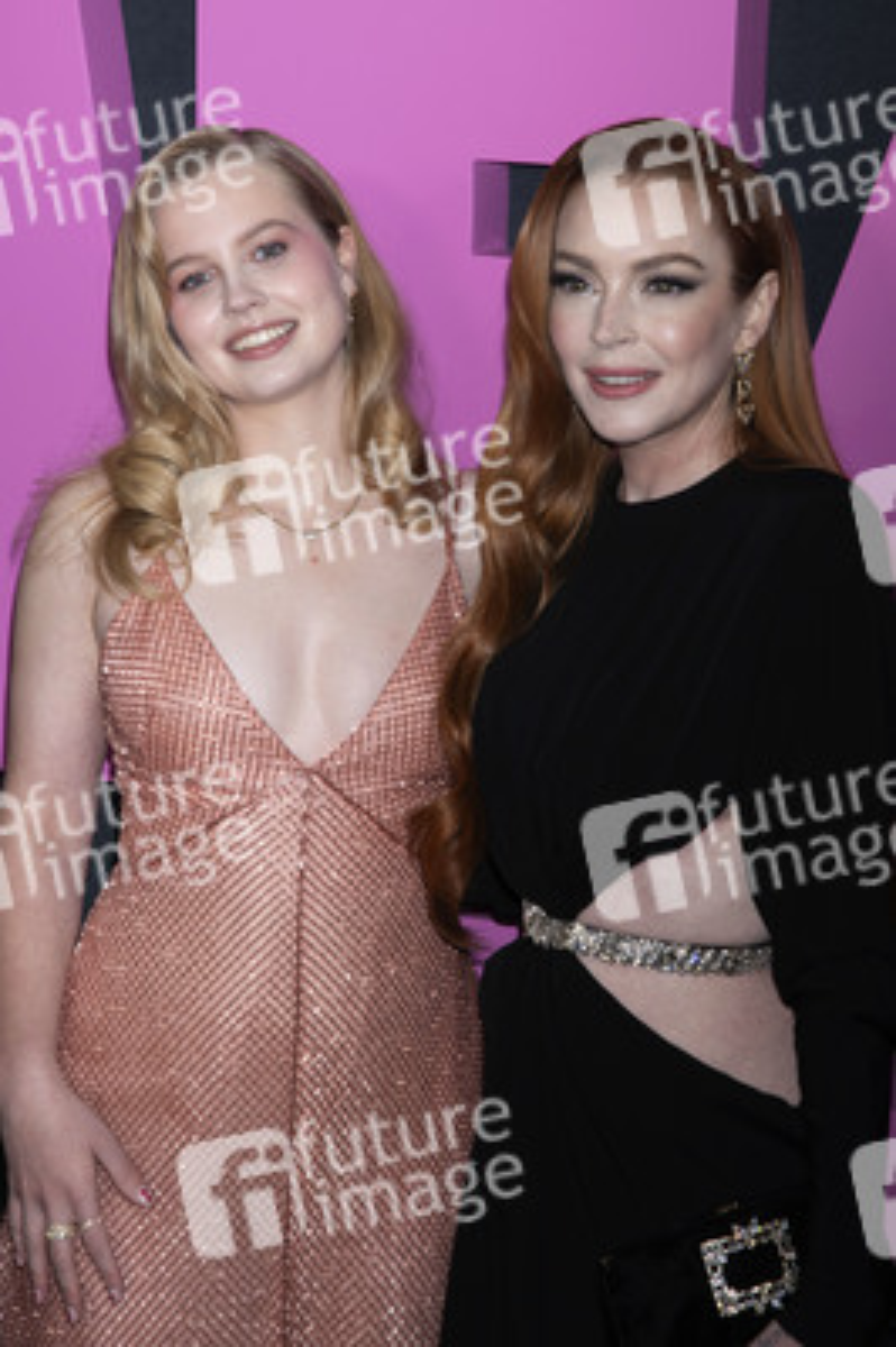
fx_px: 3740
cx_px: 448
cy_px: 674
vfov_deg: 20.4
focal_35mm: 100
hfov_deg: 13.7
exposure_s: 1/160
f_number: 7.1
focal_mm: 100
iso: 400
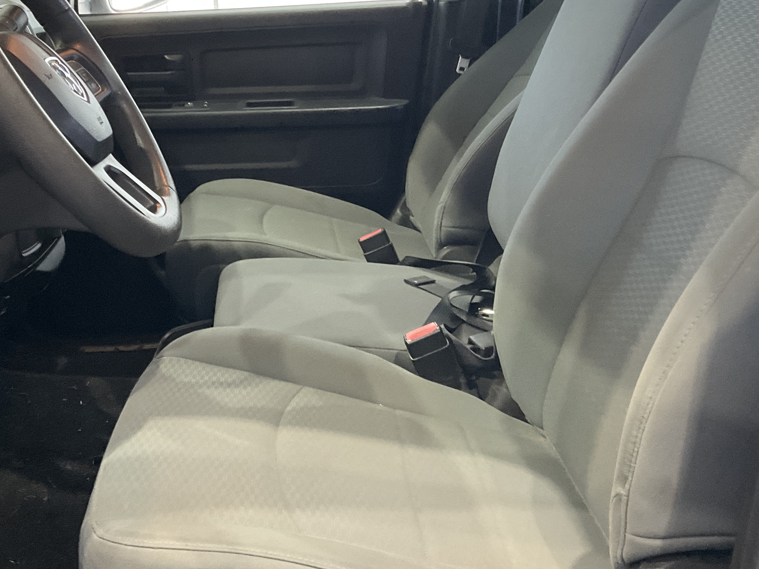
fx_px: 1052
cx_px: 290
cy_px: 252
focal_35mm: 48
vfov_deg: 30.2
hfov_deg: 39.4
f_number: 1.8
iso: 200
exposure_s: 1/60
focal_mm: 3
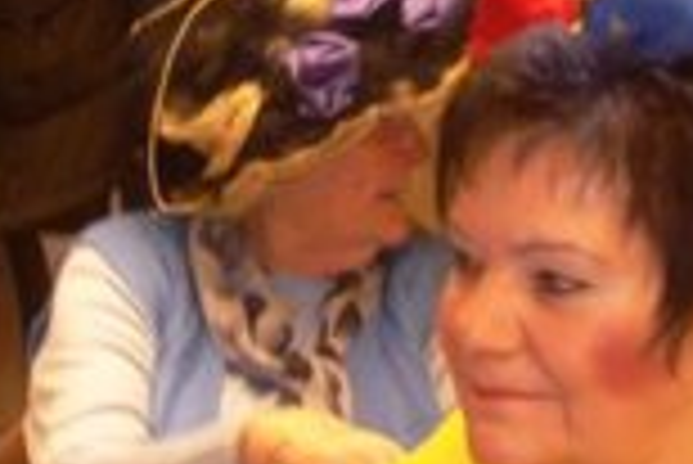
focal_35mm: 178
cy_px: 437
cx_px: 94
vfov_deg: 7.7
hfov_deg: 11.5
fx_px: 3430
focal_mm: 11
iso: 100
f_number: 4
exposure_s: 1/8
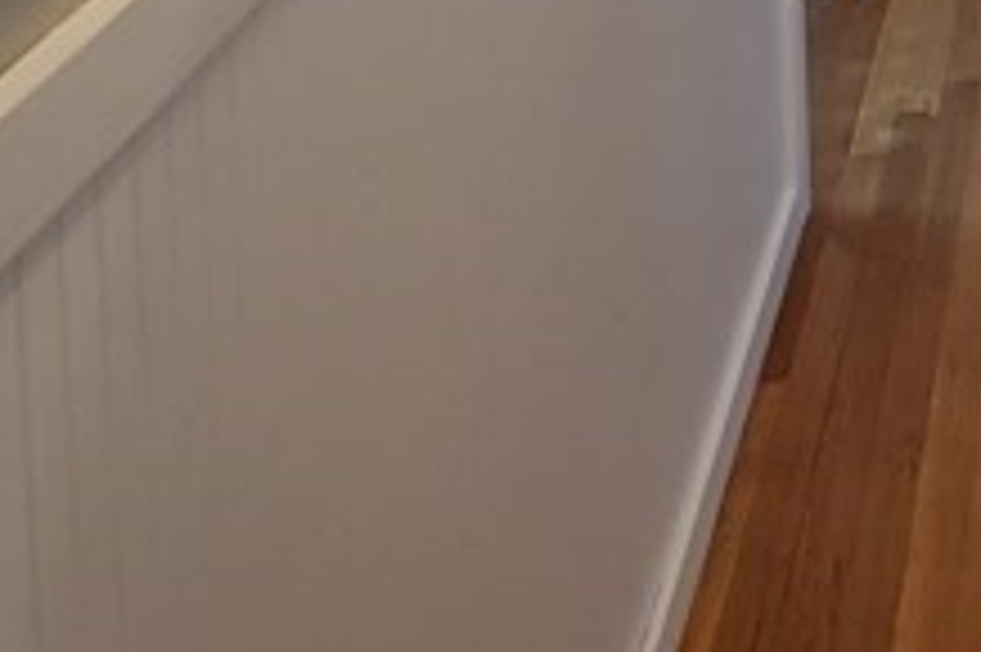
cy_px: -710
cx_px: 1215
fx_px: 2396
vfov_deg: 13.1
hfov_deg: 21.3
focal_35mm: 88
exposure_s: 1/120
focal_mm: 6.7
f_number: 1.8
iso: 320
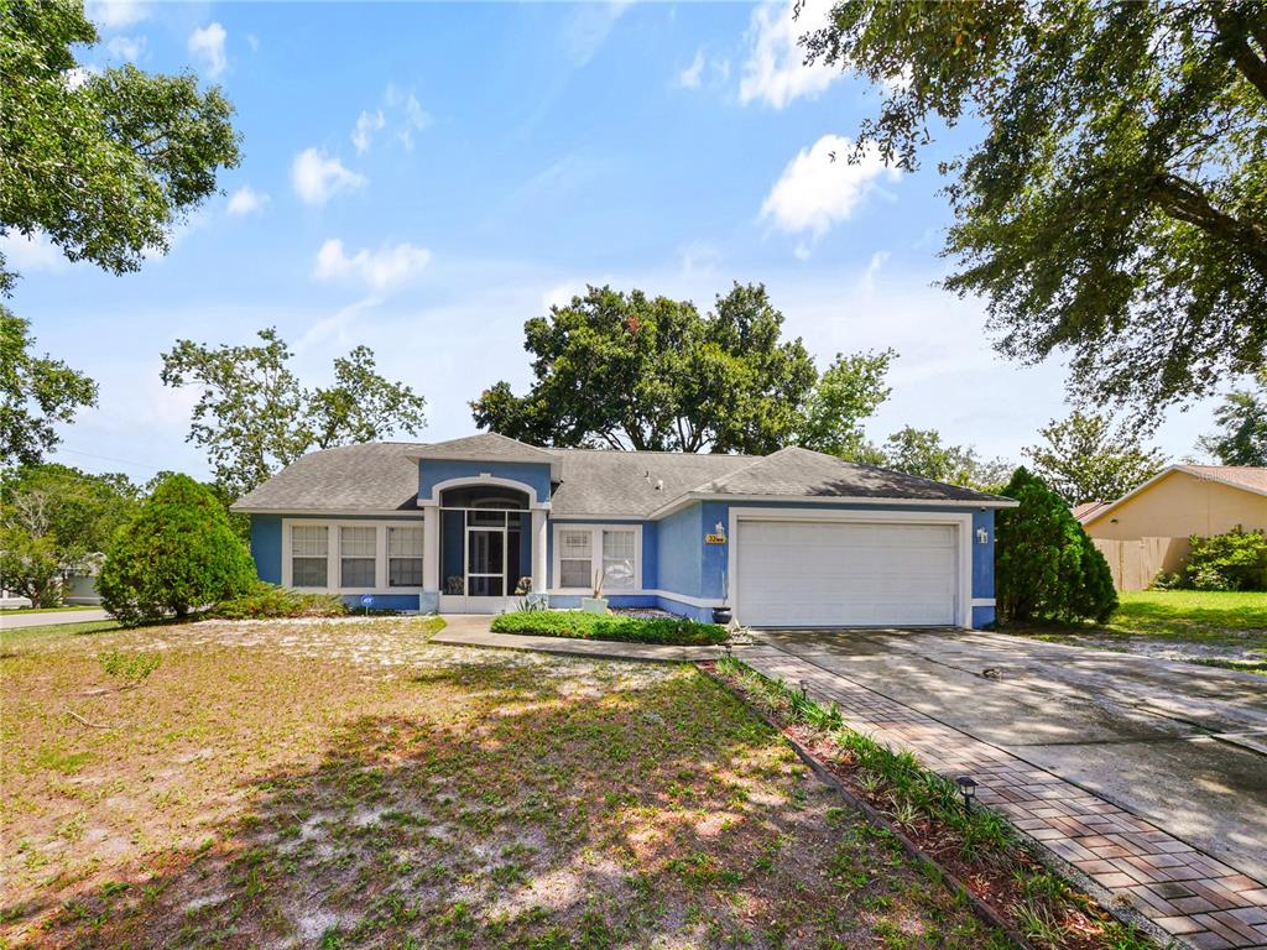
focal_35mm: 14
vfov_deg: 85.7
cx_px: 634
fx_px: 512
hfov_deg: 102.1
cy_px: 475
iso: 200
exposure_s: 1/320
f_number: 7.1
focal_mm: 7
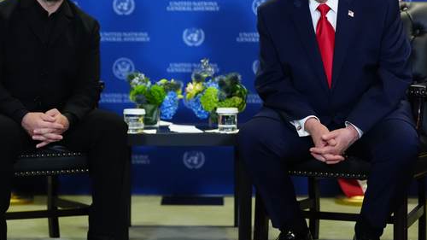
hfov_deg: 16.8
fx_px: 1449
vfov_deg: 9.5
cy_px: 96
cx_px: 189
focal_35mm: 128
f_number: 2.8
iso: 5000
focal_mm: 94
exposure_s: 1/400
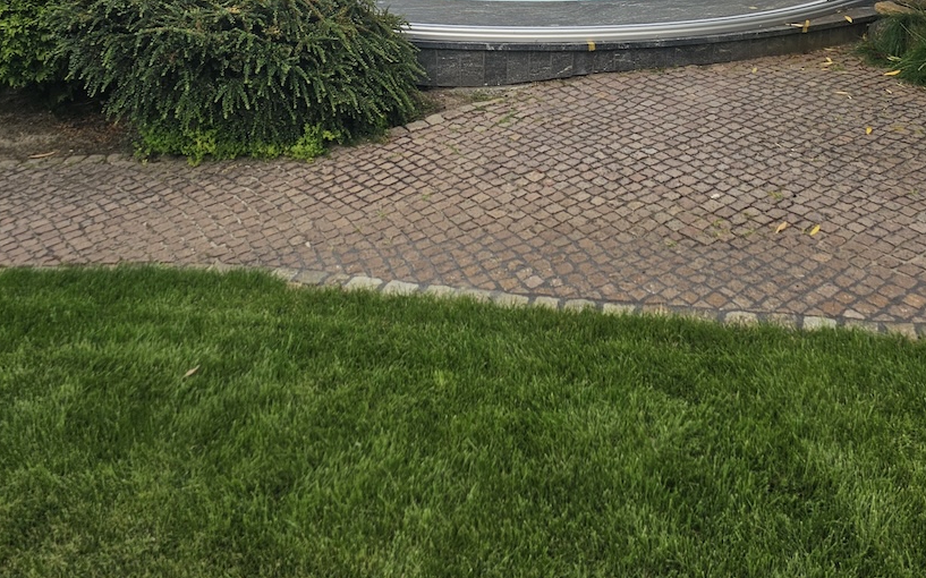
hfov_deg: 48.2
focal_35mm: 41
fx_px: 1034
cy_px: -115
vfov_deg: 27.5
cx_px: 499
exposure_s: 1/315
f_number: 1.7
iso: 10
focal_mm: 6.3
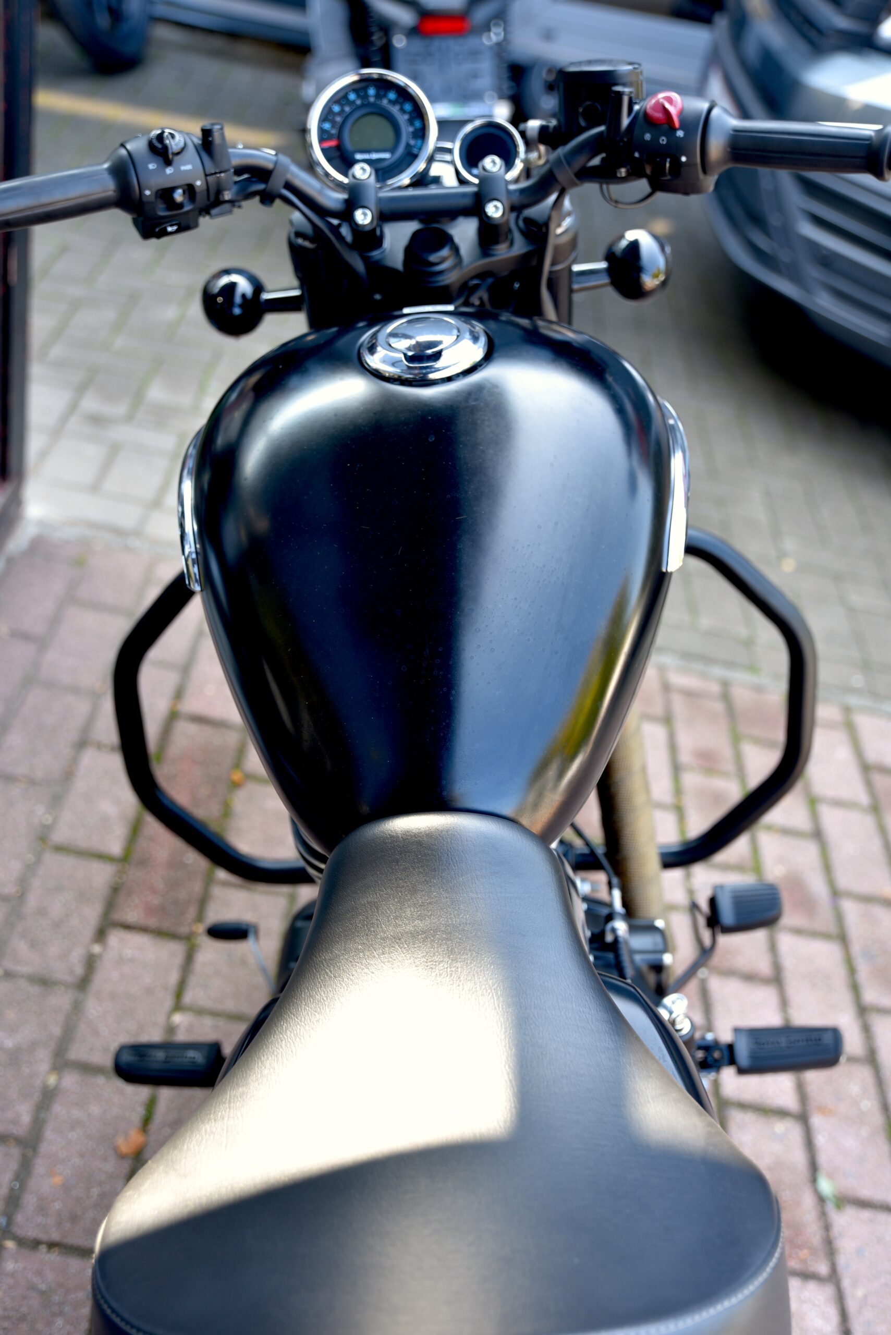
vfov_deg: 44.5
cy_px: 668
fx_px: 1632
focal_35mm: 44
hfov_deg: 30.5
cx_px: 446
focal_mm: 44
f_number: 3.2
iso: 100
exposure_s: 1/60
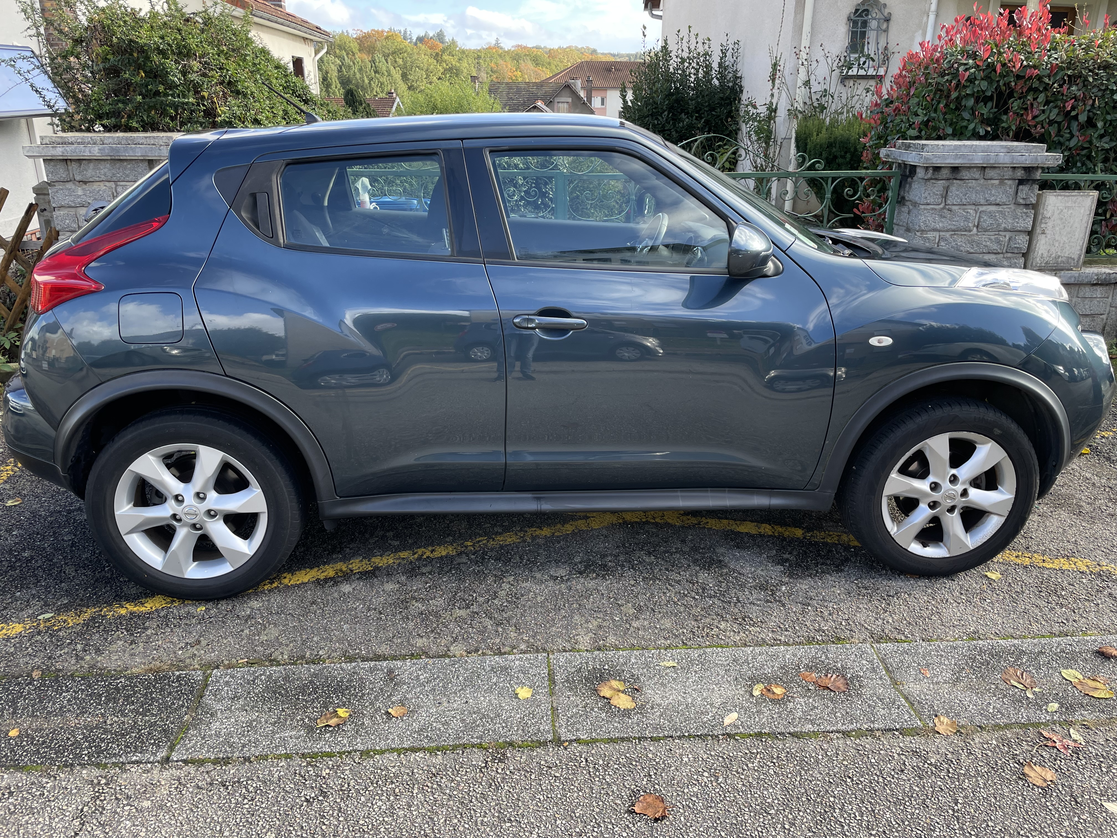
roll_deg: -0.1
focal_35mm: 26
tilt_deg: -20.7
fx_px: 839
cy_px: 419
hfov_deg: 67.3
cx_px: 558
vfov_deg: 53.1
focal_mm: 4.2
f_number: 1.6
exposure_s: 1/332
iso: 32
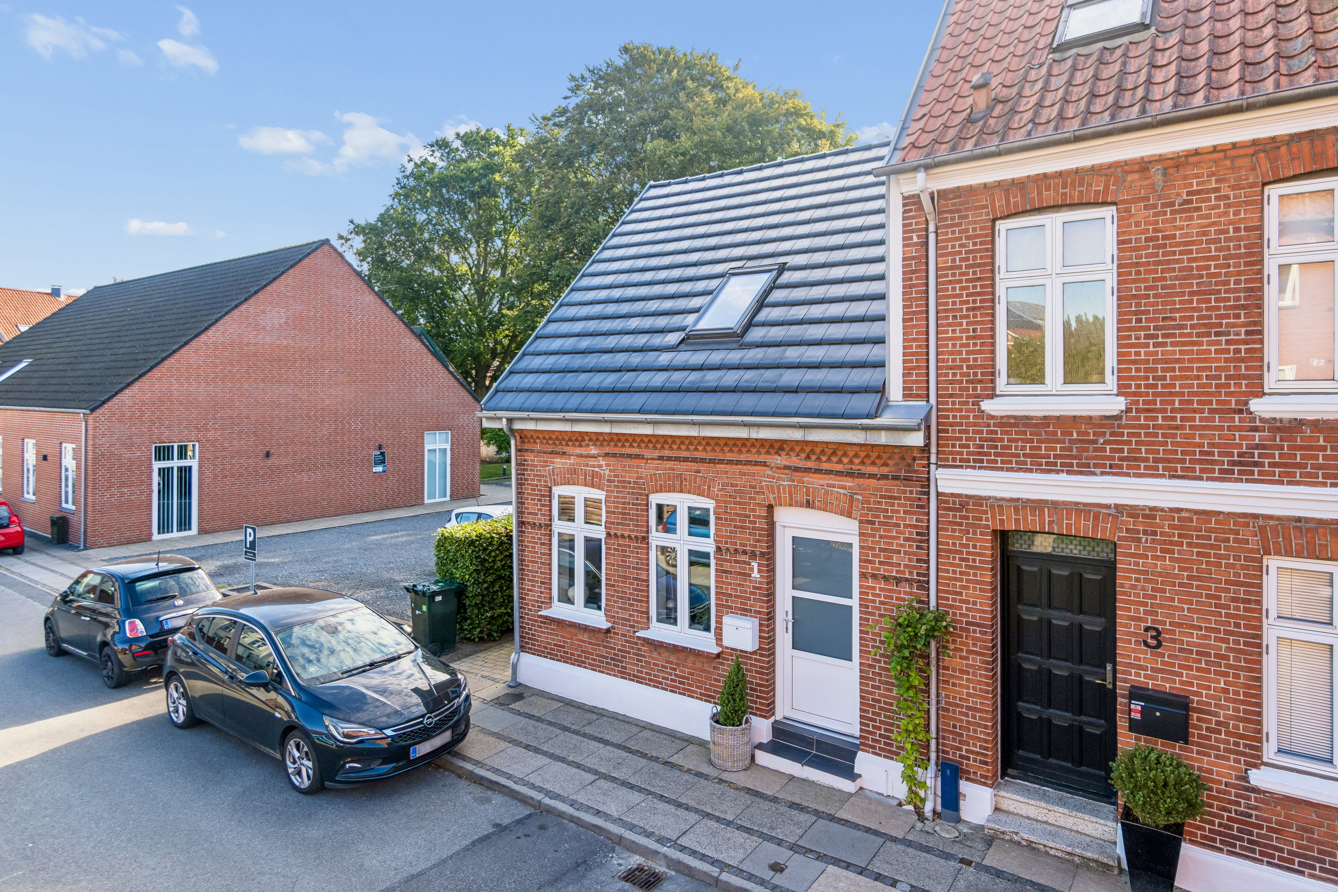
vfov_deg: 63.2
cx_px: 669
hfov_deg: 85.4
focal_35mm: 20
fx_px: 725
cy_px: 446
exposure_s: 1/400
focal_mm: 13
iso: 200
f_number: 4
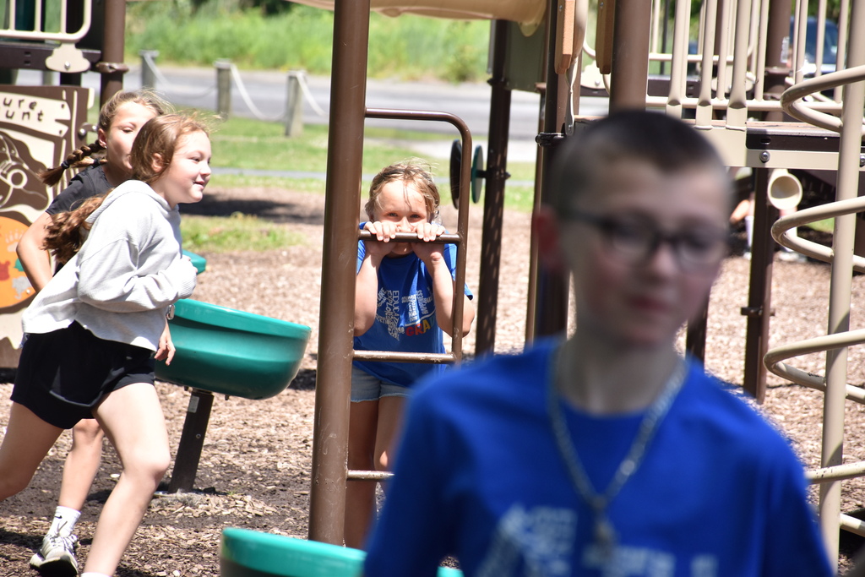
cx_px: 432
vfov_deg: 6.5
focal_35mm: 210
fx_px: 5046
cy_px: 288
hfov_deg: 9.8
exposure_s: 1/640
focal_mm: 140
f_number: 5.6
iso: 320
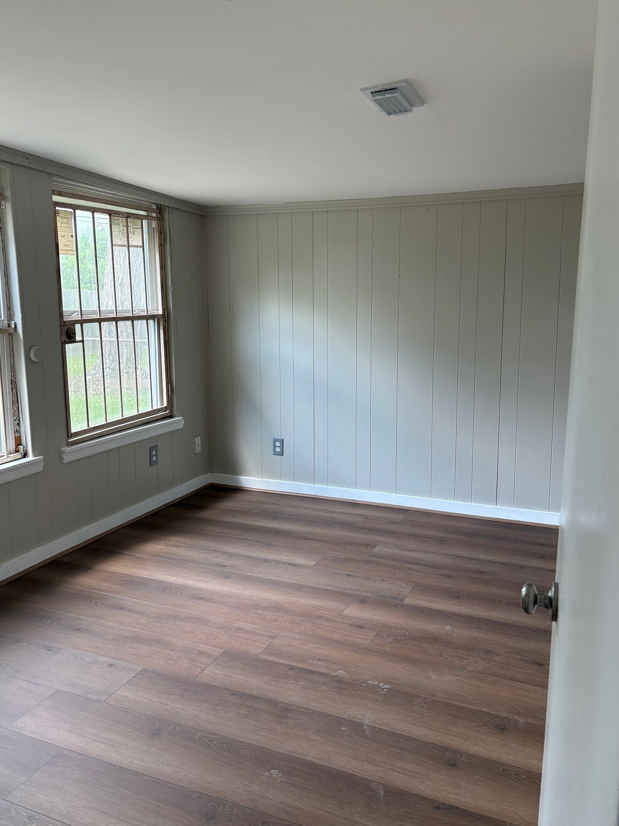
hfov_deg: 49.7
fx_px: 668
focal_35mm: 28
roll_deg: +0.1
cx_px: 296
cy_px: 400
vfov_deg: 63.4
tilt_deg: -5.6
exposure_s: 1/120
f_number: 1.6
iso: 64
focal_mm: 5.96
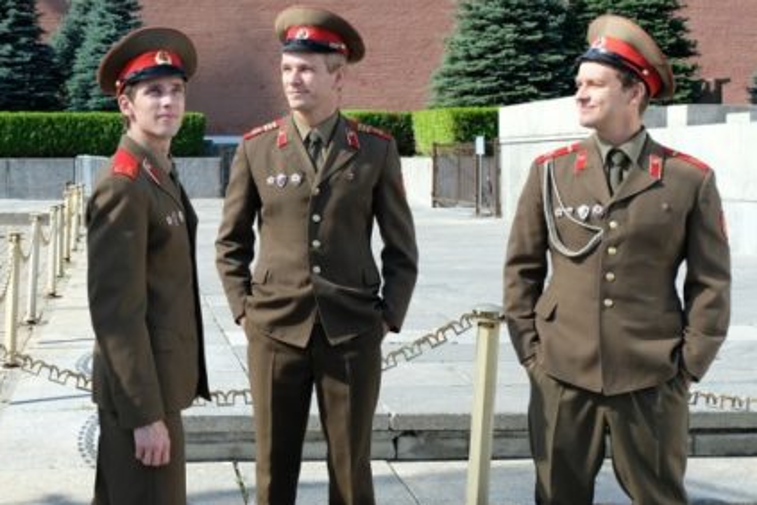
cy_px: 203
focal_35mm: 57
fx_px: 1198
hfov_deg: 34.6
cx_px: 238
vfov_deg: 23.7
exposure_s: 1/400
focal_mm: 22
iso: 200
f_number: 4.5
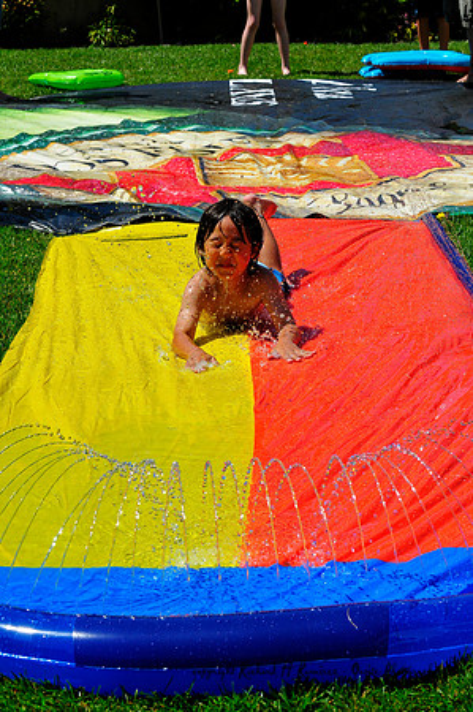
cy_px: 356
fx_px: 2074
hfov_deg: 13.0
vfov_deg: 19.5
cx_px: 236
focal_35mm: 105
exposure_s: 1/800
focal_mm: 70
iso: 400
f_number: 11
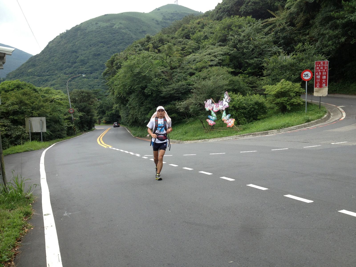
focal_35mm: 35
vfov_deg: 40.7
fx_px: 360
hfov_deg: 52.6
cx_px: 178
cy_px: 134
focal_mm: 4.28
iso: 50
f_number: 2.4
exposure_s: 1/726
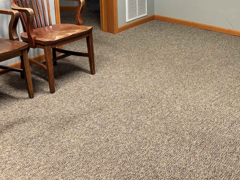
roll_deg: -0.7
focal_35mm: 50
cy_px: 19
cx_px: 175
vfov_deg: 28.0
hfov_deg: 37.4
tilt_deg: -16.0
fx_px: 347
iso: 100
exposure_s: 1/60
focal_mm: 5.96
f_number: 1.6
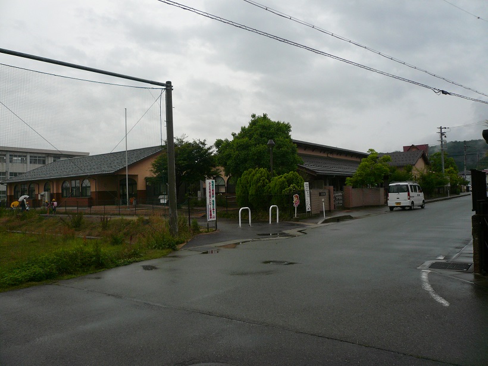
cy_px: 183
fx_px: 395
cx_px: 244
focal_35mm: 28
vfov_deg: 49.7
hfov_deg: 63.4
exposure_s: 1/400
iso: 100
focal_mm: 4.6
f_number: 2.8
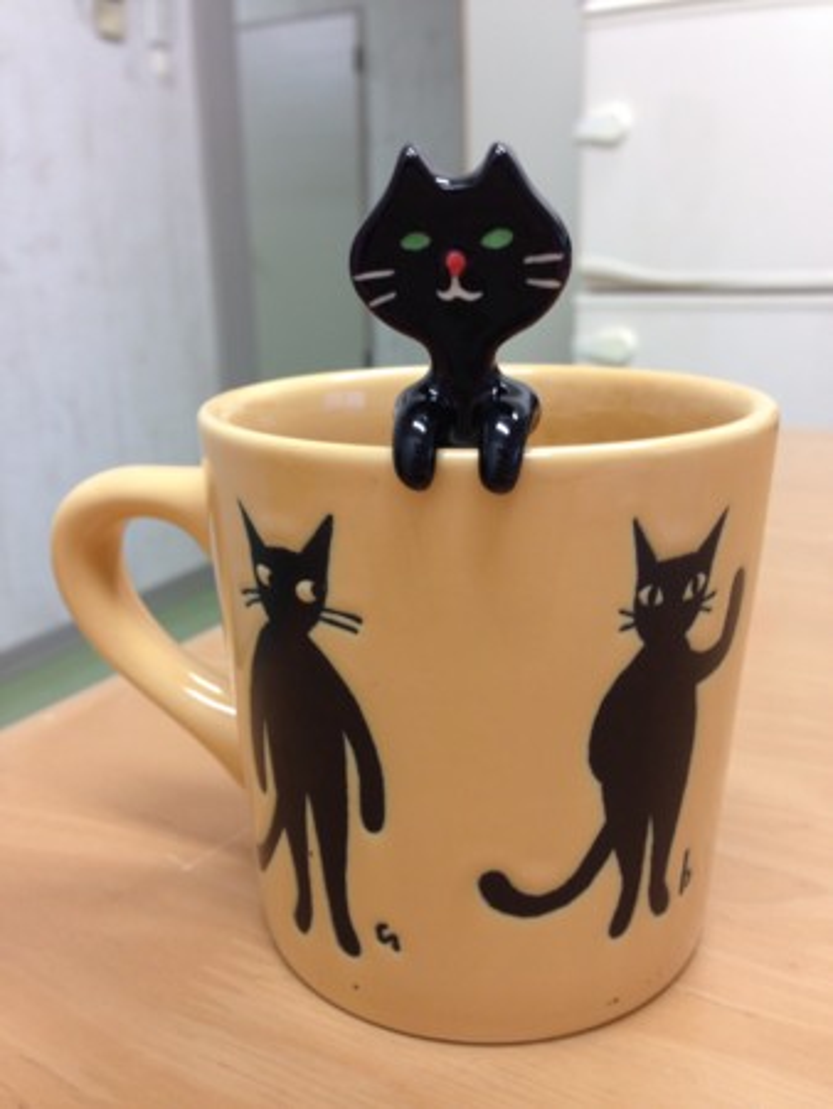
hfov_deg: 43.0
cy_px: 554
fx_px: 1058
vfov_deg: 55.3
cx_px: 416
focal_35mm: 33
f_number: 2.4
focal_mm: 4.13
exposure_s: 1/20
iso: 50
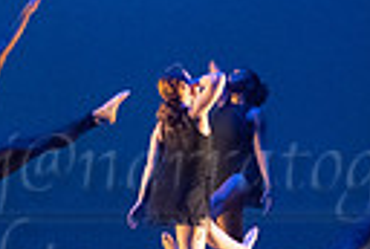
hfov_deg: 7.7
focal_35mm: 267
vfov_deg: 5.2
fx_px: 2751
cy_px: 233
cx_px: -19
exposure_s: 1/250
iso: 4000
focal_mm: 57
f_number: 3.2
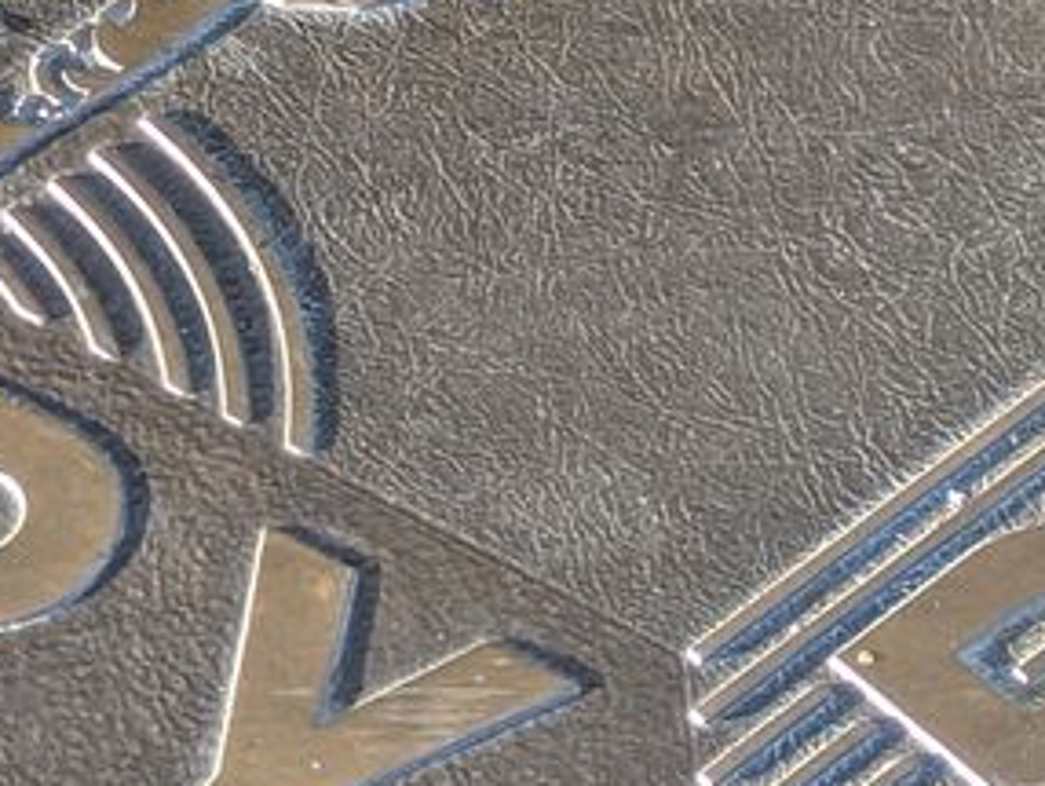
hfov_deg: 8.7
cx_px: 647
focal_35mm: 228
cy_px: -225
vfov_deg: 6.5
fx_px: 6889
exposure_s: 1/128
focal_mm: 5.43
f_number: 1.89
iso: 45
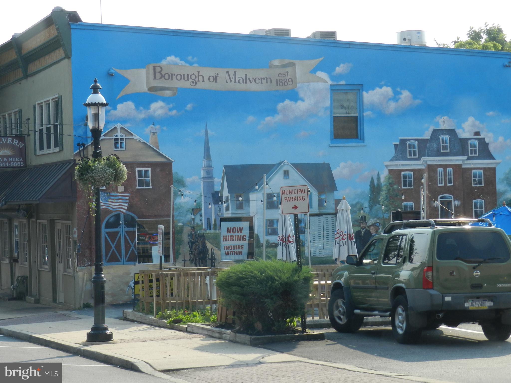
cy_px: 192
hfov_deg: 19.6
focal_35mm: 100
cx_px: 256
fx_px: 1476
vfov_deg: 14.8
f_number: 4.6
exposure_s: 1/400
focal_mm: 17.7
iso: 160
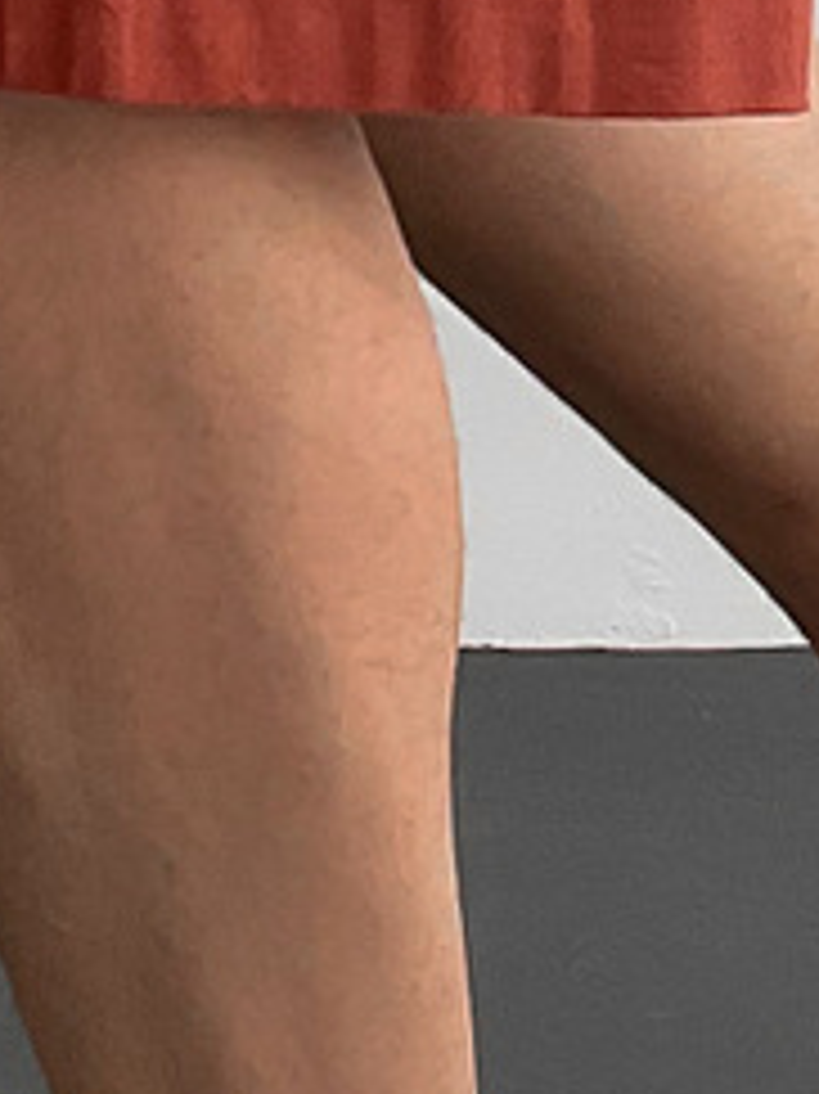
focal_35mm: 191
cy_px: -171
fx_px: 6031
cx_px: 616
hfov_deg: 7.8
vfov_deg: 10.2
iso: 40
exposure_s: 1/120
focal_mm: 3
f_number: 1.8
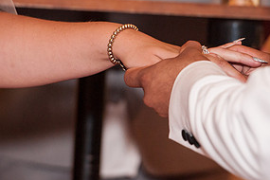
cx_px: 161
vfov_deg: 3.4
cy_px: 93
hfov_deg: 5.1
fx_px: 3052
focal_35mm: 407
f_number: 3.5
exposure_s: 1/100
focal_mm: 200
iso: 2500
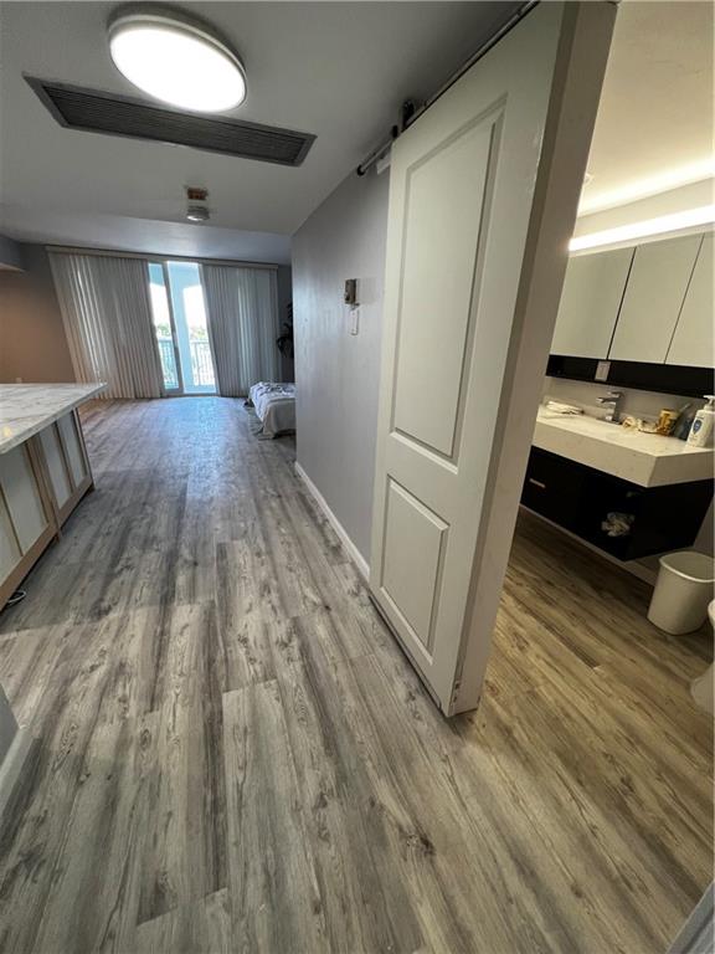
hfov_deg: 89.9
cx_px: 358
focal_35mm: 13
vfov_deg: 106.2
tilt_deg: -21.1
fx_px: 358
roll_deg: -1.4
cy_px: 477
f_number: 1.8
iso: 125
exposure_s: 1/120
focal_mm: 1.57
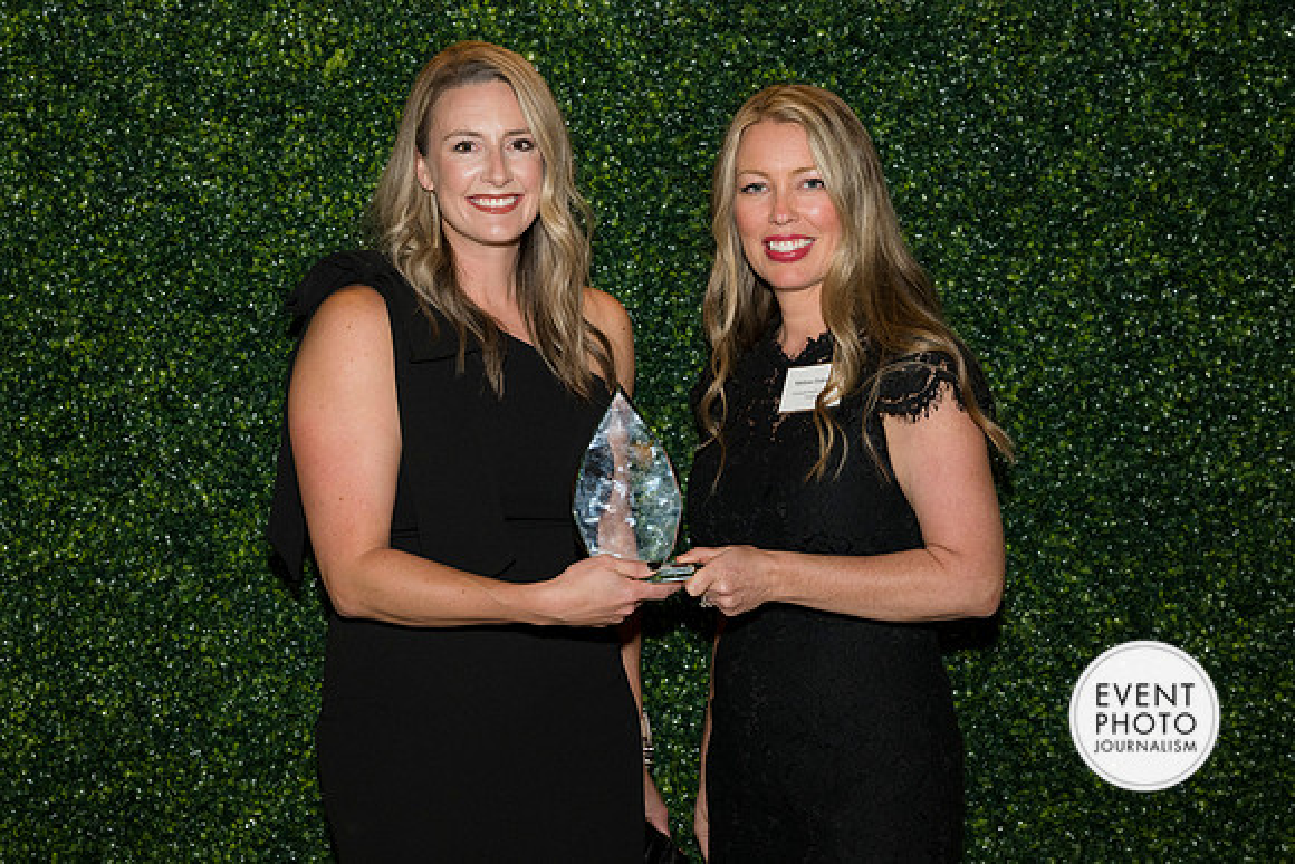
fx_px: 2339
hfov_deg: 31.0
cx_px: 648
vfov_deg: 20.9
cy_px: 432
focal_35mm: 65
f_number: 5
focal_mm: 65
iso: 800
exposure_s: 1/160
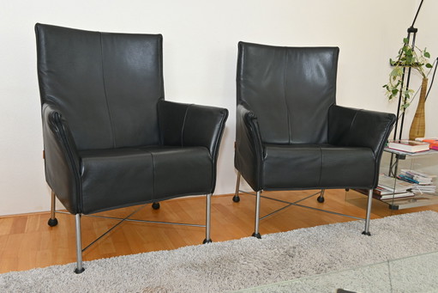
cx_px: 219
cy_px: 146
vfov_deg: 42.7
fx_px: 374
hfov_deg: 60.7
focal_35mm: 31
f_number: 6.3
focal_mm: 20.5
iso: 800
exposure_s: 1/30
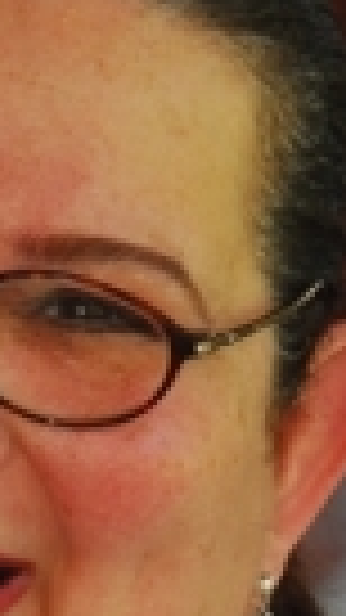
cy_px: 1187
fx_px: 15341
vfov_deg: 2.3
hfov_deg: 1.3
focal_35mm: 940
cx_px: -56
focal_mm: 102
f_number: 5
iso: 200
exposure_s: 1/100
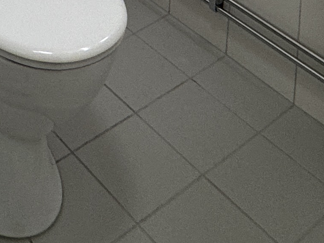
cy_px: -395
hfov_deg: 25.2
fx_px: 693
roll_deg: -1.9
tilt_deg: -2.7
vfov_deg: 13.0
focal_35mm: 74
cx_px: 8
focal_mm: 2.22
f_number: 2.2
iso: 100
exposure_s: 1/100
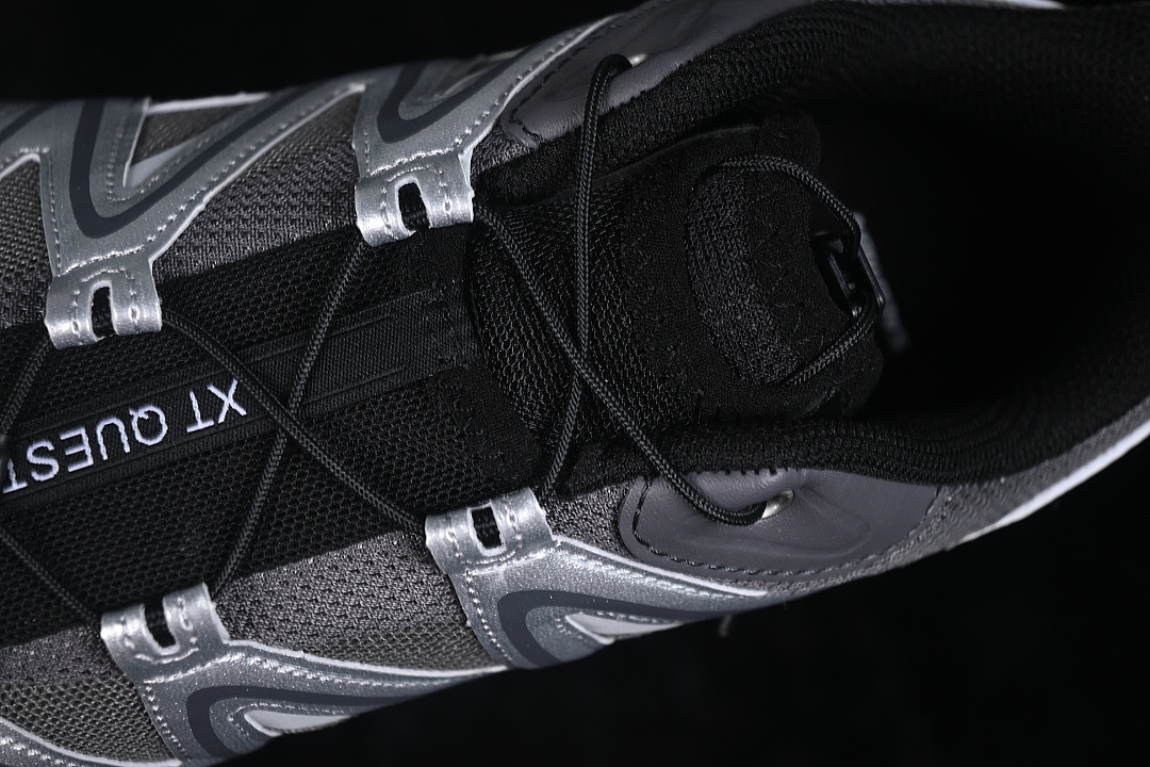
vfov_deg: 18.2
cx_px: 575
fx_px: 2396
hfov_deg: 27.0
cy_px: 384
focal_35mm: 75
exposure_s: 1/50
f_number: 6.3
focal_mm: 50
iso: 160
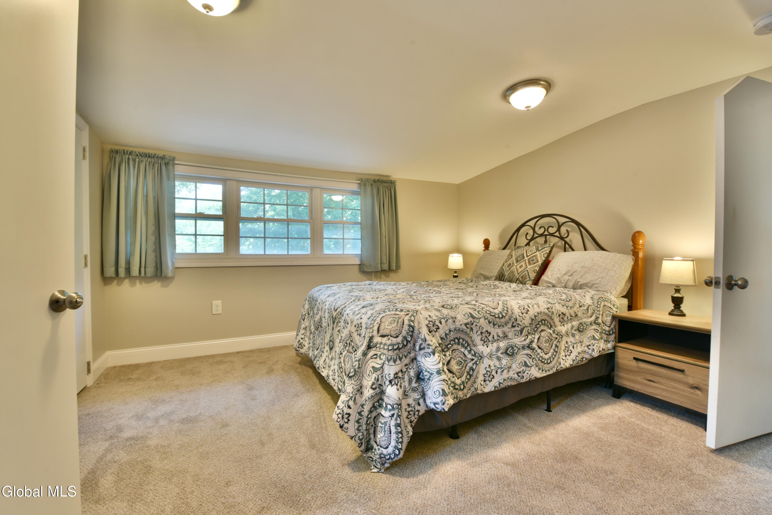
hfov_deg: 104.2
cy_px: 258
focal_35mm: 14
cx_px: 386
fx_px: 300
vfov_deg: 81.3
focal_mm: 14
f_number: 11
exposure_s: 1/13
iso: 800
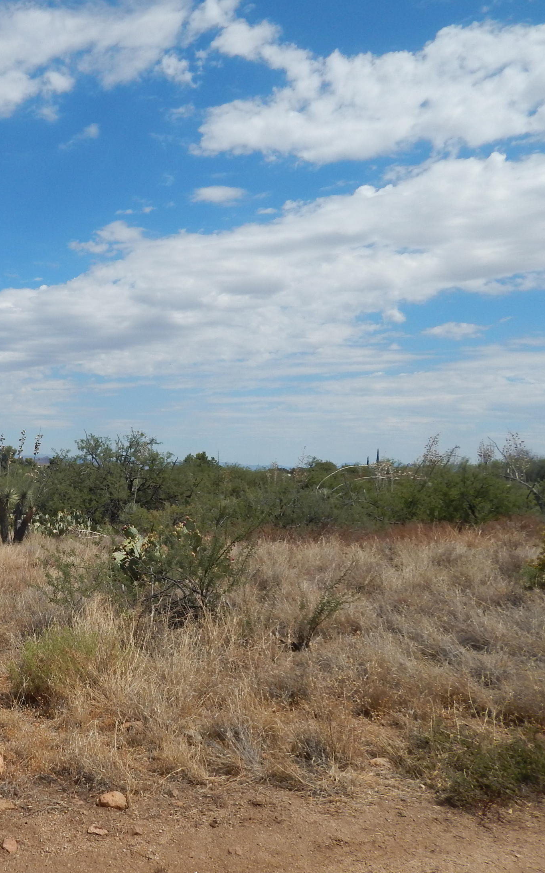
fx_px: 761
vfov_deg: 59.7
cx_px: -23
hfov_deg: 35.0
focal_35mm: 32
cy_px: 430
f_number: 6
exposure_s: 1/800
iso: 125
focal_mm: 4
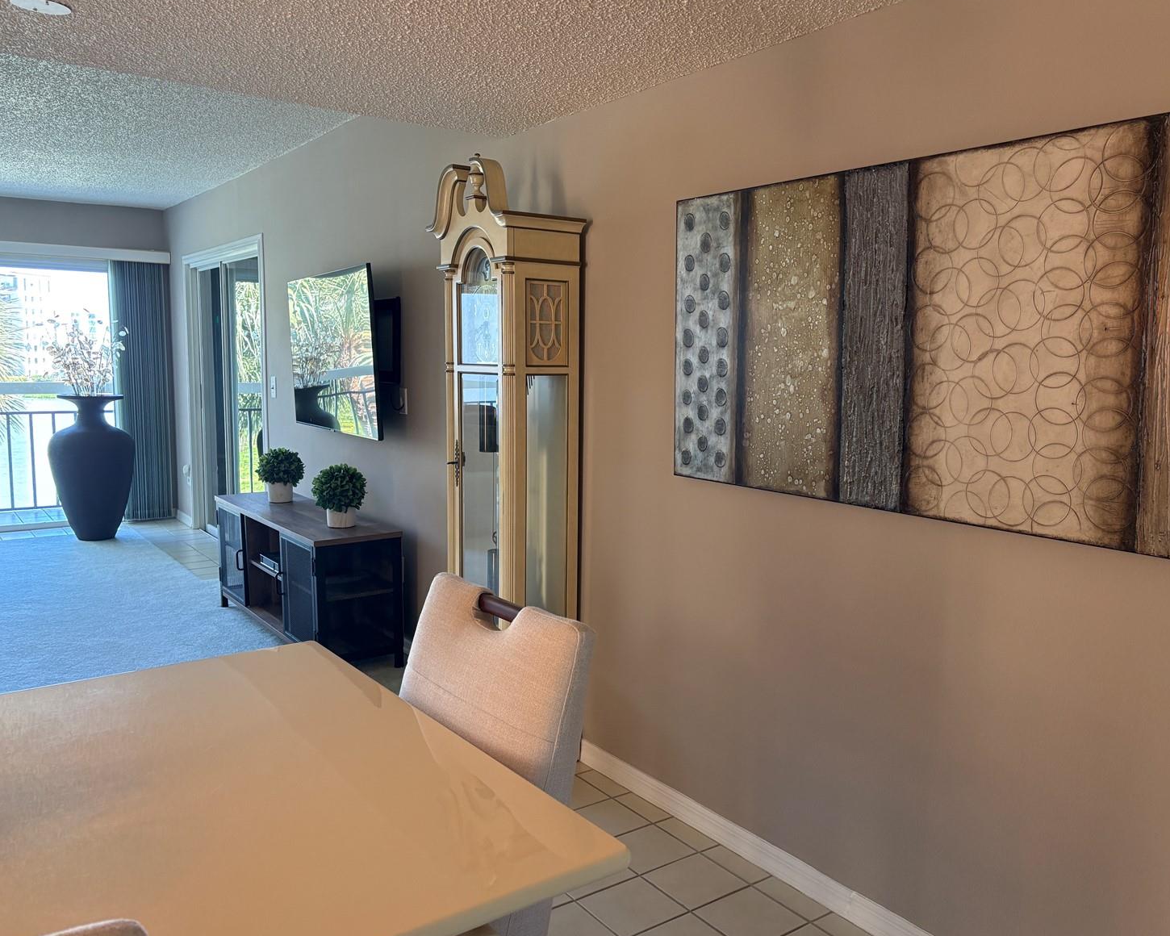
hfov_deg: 62.1
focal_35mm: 28
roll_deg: -0.6
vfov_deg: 51.5
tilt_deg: -6.7
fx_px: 970
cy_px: 471
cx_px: 632
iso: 200
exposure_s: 1/120
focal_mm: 5.96
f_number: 1.6
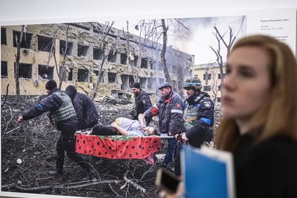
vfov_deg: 21.2
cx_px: 169
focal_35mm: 64
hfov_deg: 31.4
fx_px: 528
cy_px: 125
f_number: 1.8
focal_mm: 50
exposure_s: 1/1000
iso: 6400
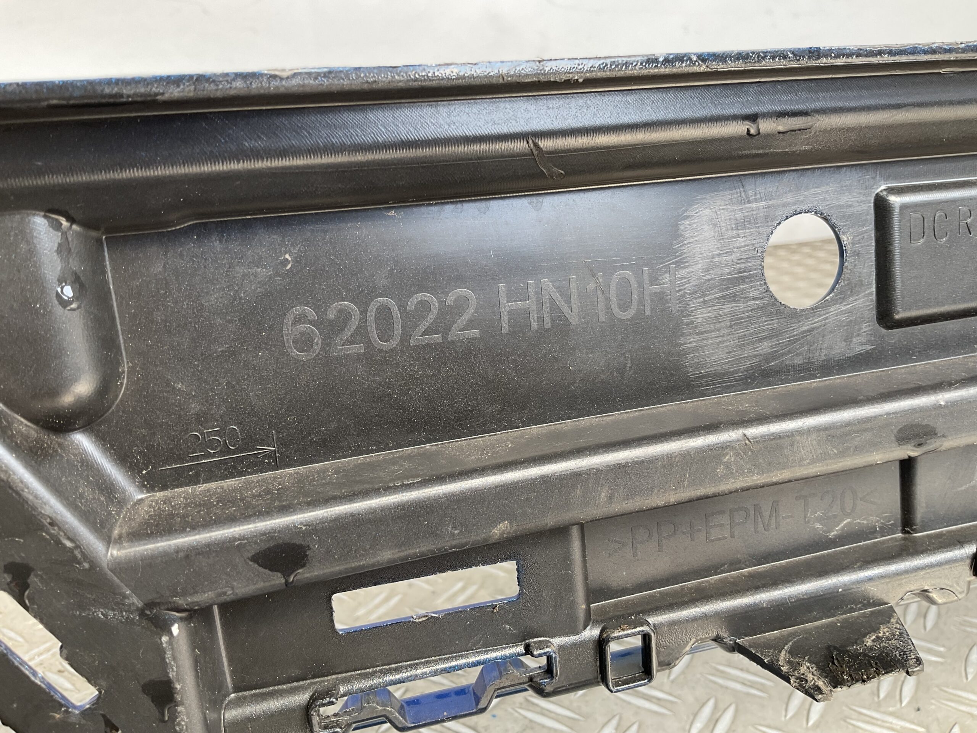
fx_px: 818
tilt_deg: -16.1
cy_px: 366
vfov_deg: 48.2
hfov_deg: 61.7
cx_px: 488
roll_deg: +2.7
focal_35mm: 29
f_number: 1.8
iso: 32
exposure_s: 1/120
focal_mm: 3
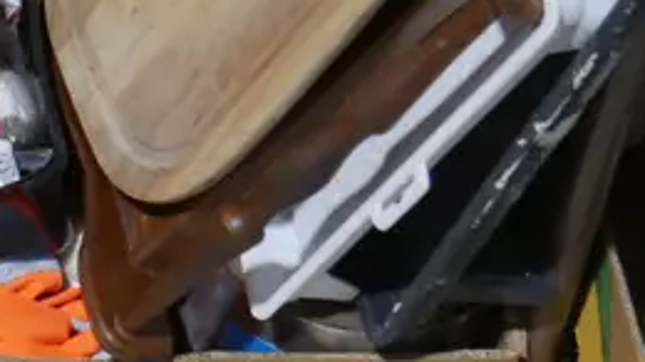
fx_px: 2787
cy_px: 253
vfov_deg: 7.4
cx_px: -551
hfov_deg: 12.0
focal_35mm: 163
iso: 320
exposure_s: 1/60
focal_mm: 19
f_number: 4.1
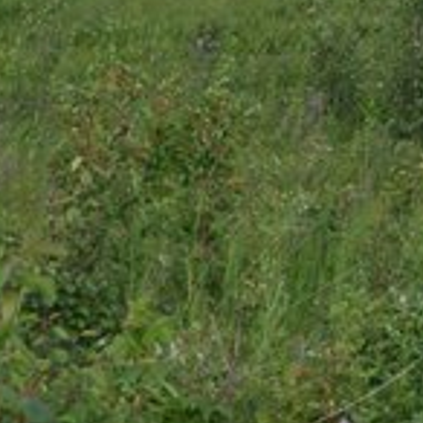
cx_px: 90
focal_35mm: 263
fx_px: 3636
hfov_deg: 6.7
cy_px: -110
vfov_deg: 6.6
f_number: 8
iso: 180
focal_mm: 50
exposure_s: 1/250
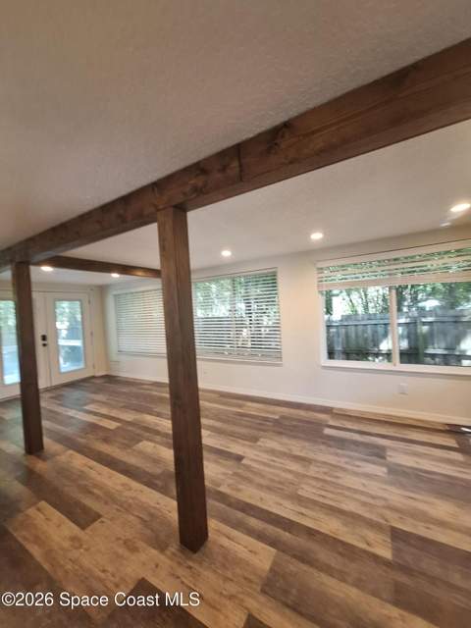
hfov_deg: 89.9
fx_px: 236
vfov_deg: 106.2
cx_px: 236
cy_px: 314
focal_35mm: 13
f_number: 2.2
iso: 200
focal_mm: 1.74
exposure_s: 1/40
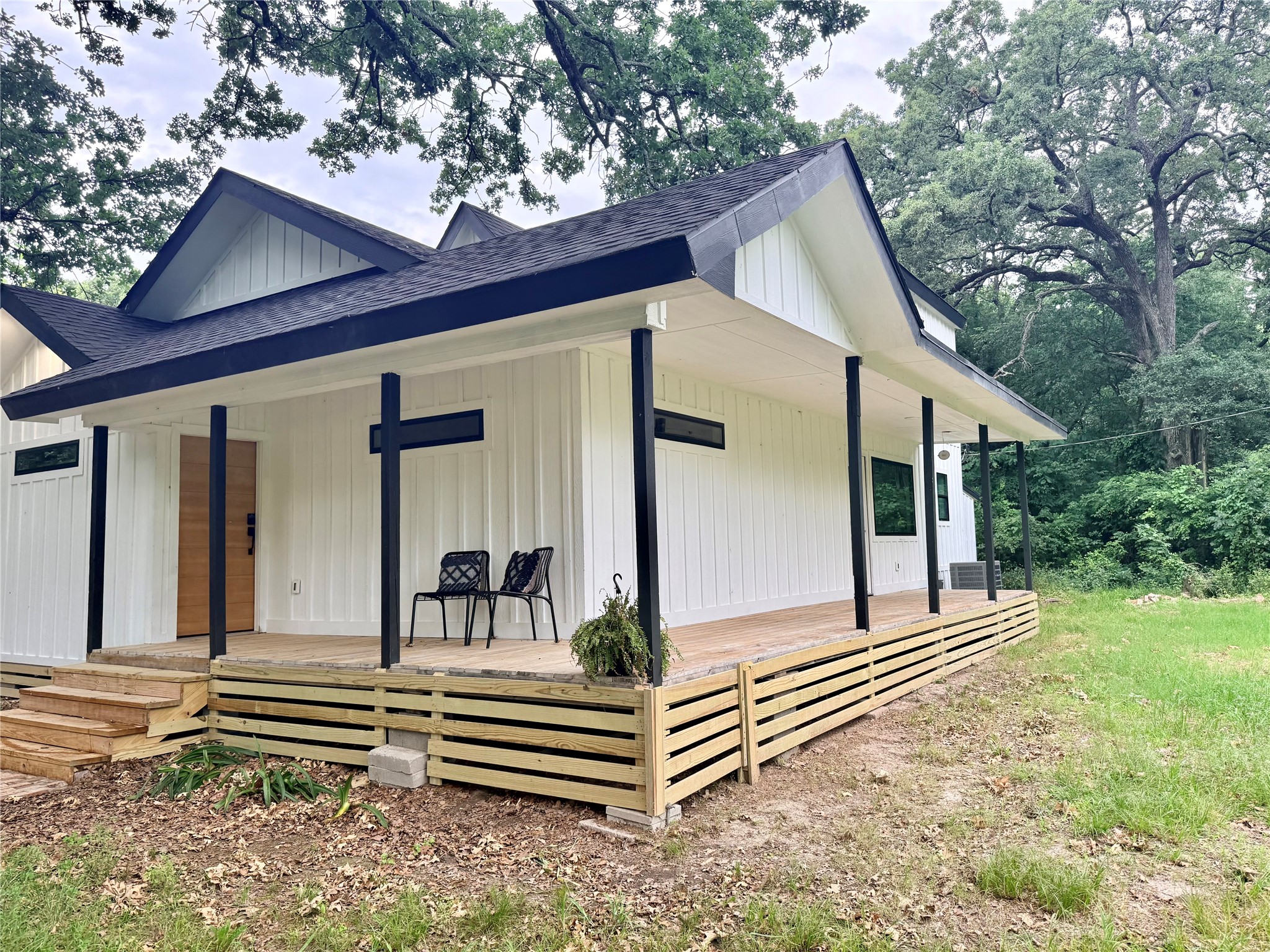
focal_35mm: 24
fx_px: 881
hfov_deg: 71.6
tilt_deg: +2.4
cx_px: 635
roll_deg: +2.6
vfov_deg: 56.8
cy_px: 476
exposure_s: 1/377
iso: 100
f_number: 1.78
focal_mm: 6.76
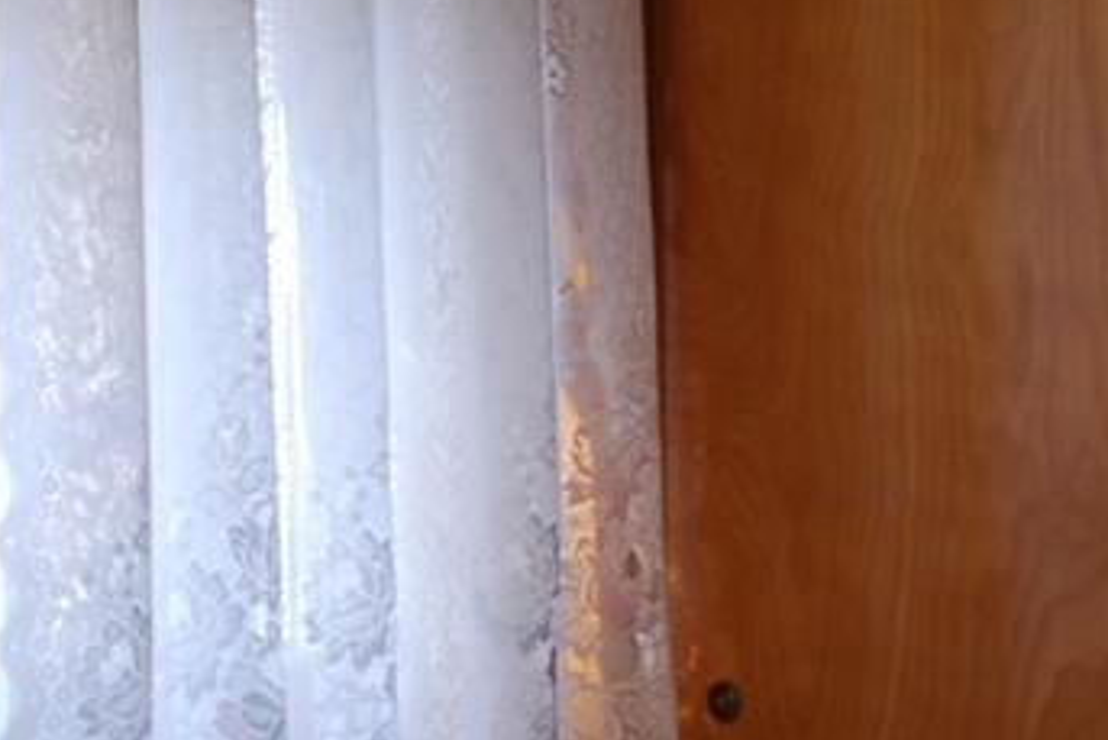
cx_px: 346
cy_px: 637
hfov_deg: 8.8
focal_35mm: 233
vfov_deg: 5.9
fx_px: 7174
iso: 200
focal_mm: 26
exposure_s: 1/50
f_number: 4.5
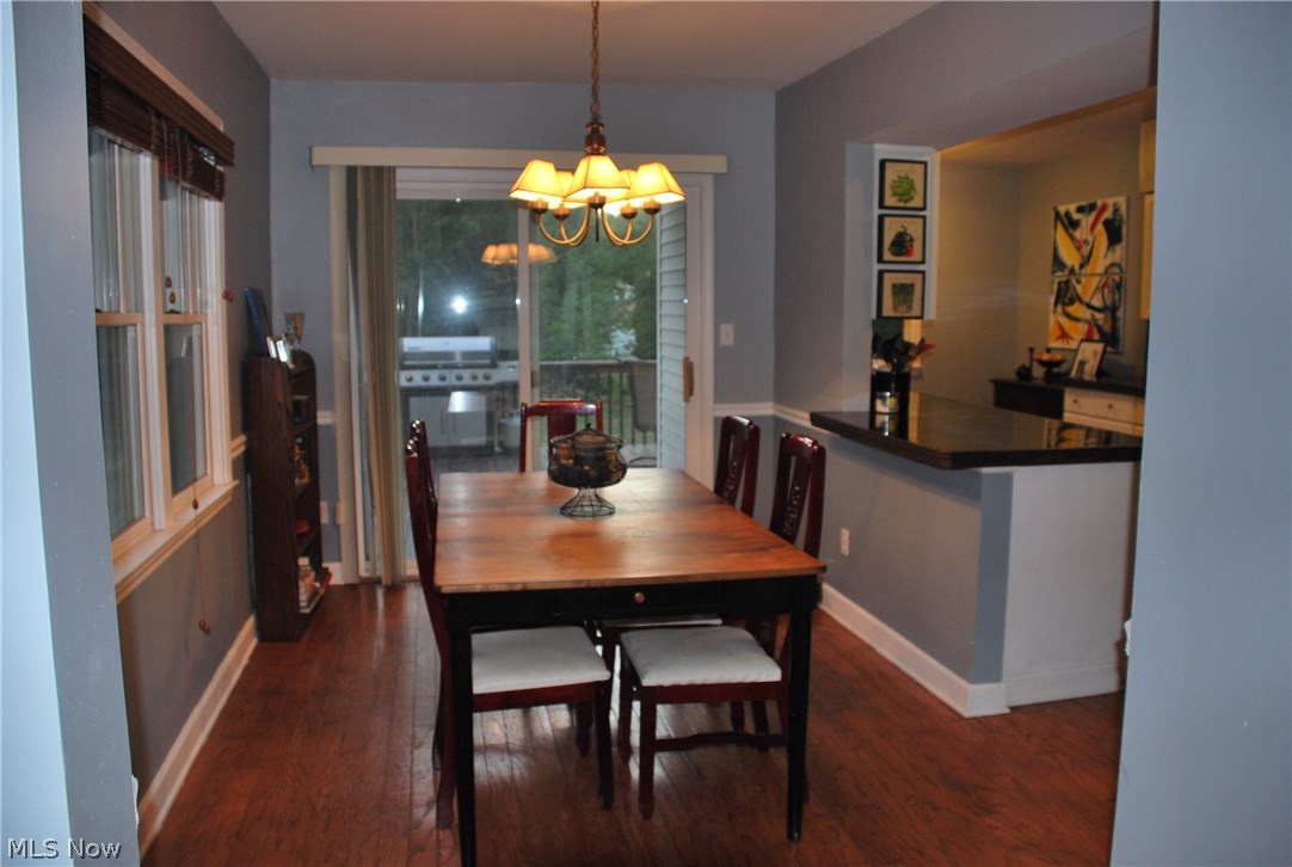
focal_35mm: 27
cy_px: 434
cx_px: 646
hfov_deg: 67.3
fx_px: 971
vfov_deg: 48.1
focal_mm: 18
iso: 200
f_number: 3.5
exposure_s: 1/60
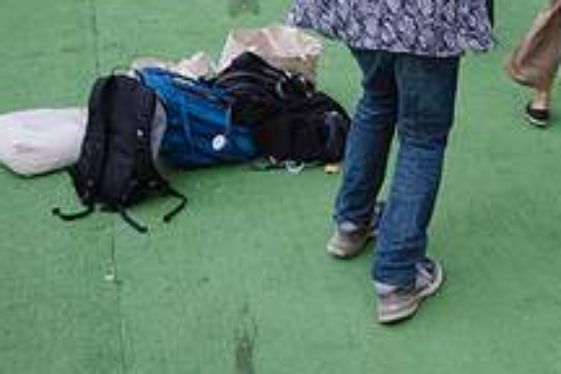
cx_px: 745
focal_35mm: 69
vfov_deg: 19.0
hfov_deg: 25.0
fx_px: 1075
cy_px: -30
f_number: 4
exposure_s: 1/125
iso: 2500
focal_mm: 24
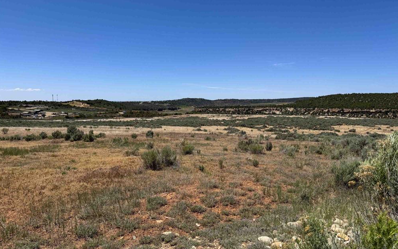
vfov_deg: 47.4
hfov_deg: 70.4
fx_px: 282
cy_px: 142
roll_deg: -0.2
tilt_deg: -8.7
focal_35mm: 26
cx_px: 201
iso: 80
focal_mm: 6.76
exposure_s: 1/7092
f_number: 1.78
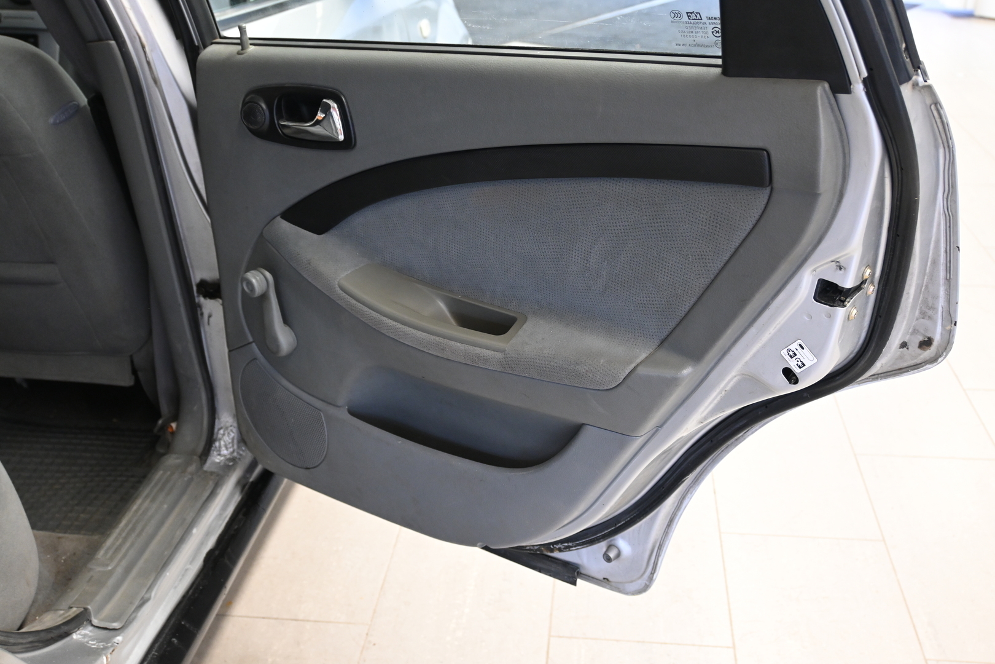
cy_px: 332
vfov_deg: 35.5
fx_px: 1036
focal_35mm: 38
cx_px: 498
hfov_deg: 51.3
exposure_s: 1/40
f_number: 4.2
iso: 1400
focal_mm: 25
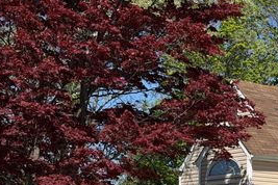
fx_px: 857
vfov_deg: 12.2
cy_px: 190
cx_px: 248
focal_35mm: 111
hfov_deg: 18.1
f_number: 1.78
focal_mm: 6.76
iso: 64
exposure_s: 1/7143
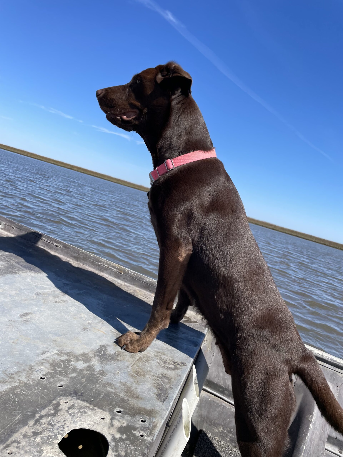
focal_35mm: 26
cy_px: 228
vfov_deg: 67.3
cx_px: 172
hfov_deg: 53.1
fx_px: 344
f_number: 1.6
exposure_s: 1/3300
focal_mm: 4.2
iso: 32
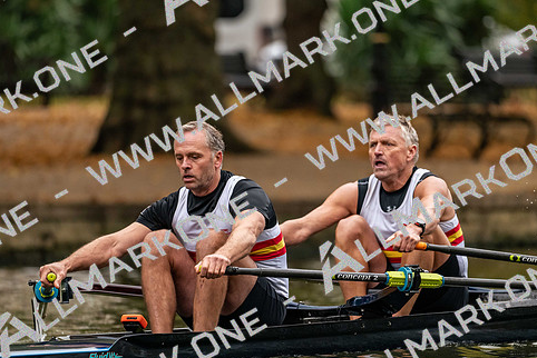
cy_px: 188
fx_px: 7179
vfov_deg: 2.9
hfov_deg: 4.3
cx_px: 224
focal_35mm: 481
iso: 2500
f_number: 4.5
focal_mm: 400
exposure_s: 1/2500
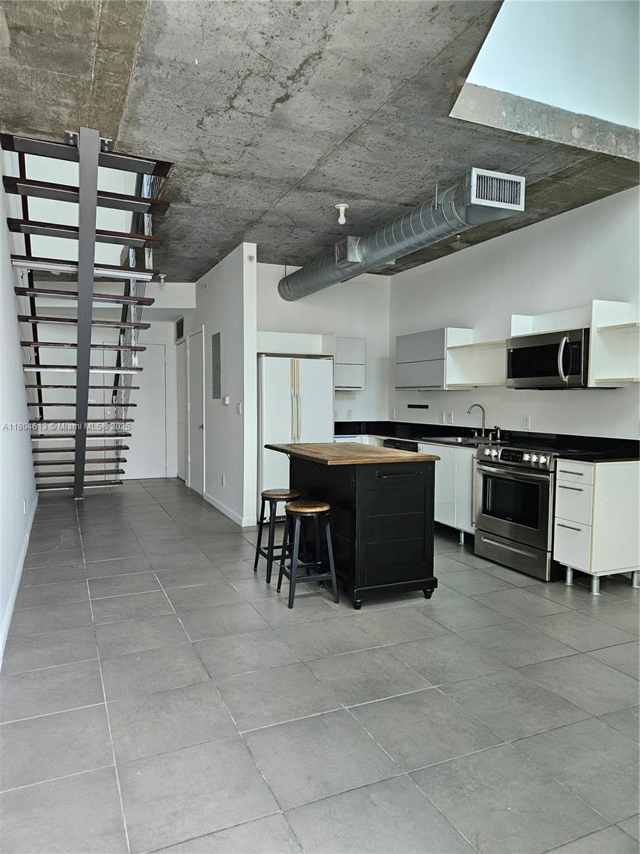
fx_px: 567
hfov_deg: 58.9
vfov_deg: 73.9
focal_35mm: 23
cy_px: 427
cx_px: 320
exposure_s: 1/120
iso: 100
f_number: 1.8
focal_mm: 5.4
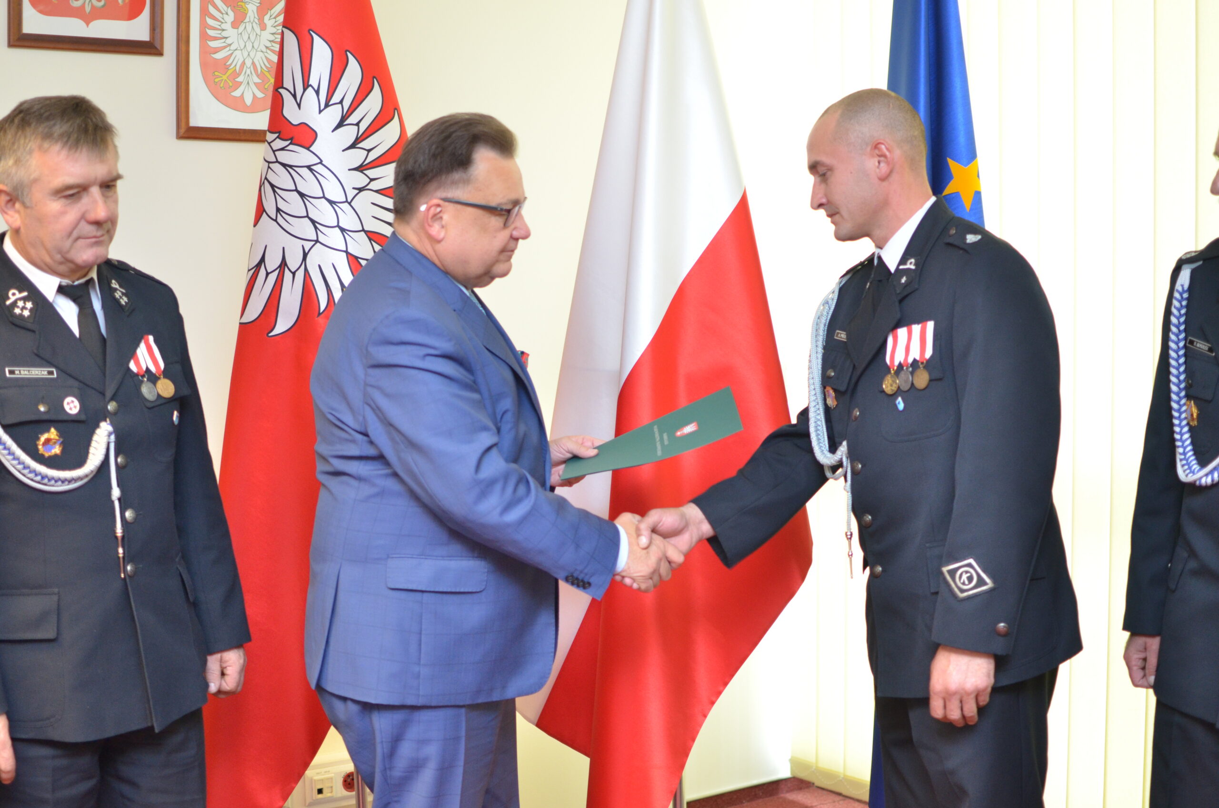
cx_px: 610
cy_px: 404
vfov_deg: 25.6
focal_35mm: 52
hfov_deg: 37.9
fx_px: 1774
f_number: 2.5
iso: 1000
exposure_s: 1/125
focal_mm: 35
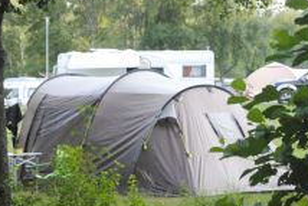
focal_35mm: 157
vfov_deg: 8.8
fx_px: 1344
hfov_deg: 13.1
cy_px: 114
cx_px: 130
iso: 1600
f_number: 14
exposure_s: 1/50
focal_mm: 56
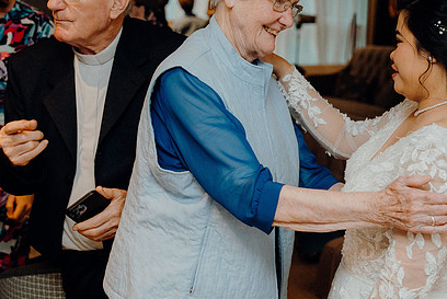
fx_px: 883
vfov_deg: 19.2
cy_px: 107
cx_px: 297
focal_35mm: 71
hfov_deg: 28.2
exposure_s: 1/160
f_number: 3.5
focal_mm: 50
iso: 3200
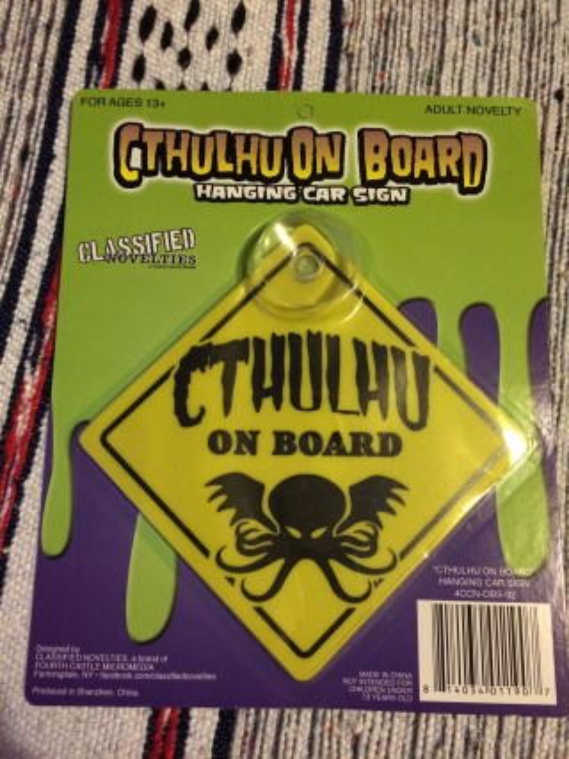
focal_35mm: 29
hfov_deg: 48.2
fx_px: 636
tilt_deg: -79.0
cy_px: 380
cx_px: 284
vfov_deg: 61.7
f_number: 2.2
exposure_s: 1/17
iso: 320
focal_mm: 4.15
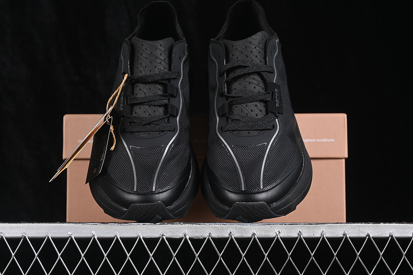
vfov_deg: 18.2
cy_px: 138
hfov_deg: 27.0
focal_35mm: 75
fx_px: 860
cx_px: 206
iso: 160
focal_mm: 50
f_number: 6.3
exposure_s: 1/60
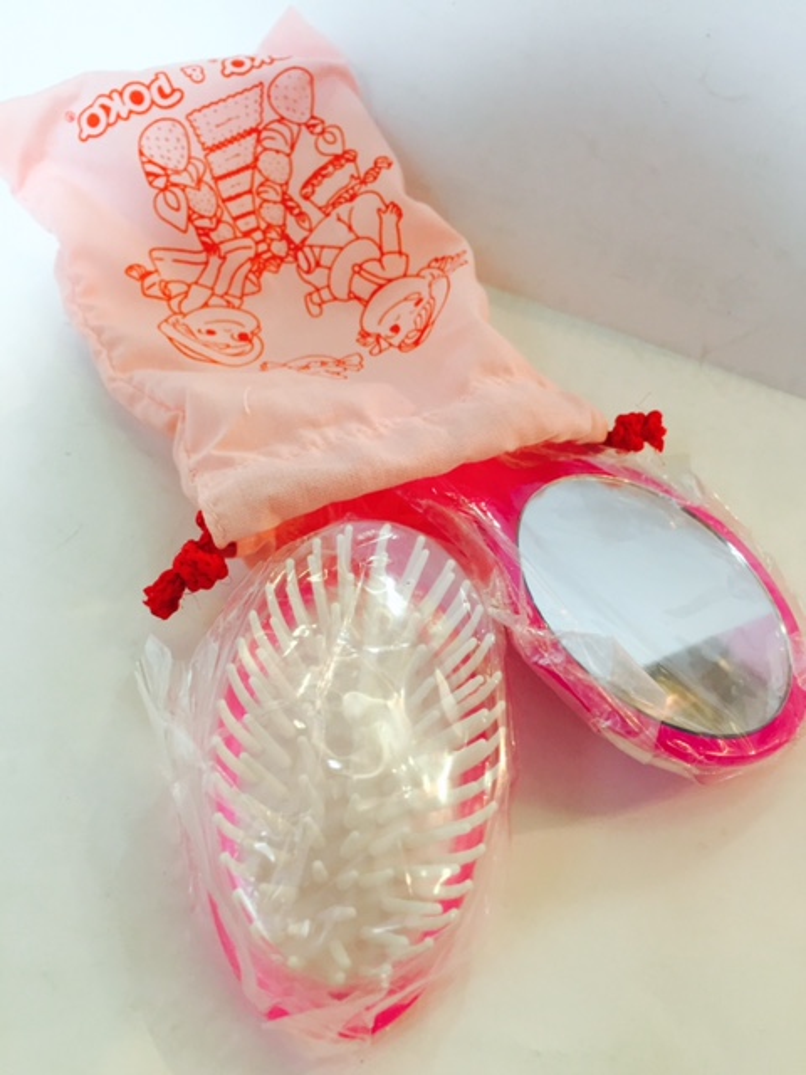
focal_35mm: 29
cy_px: 538
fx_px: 900
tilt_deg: -53.7
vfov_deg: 61.7
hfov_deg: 48.2
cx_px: 403
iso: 100
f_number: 2.2
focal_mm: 4.15
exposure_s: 1/33
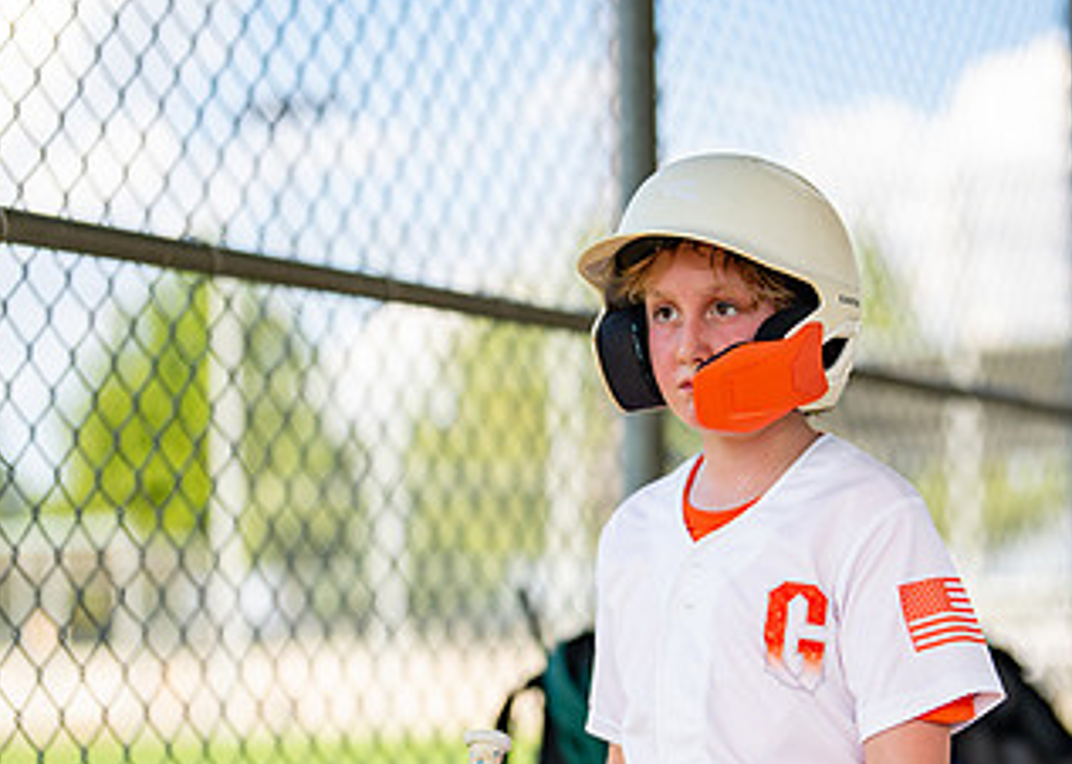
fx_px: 2951
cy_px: 544
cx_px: 723
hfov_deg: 20.5
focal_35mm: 97
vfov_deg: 14.7
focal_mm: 50
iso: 100
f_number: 1.2
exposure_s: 1/2500
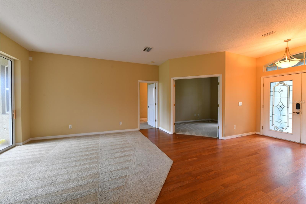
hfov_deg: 104.3
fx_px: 119
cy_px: 102
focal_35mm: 14
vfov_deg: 81.2
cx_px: 153
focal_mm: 14
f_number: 9
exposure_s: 1/10
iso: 400
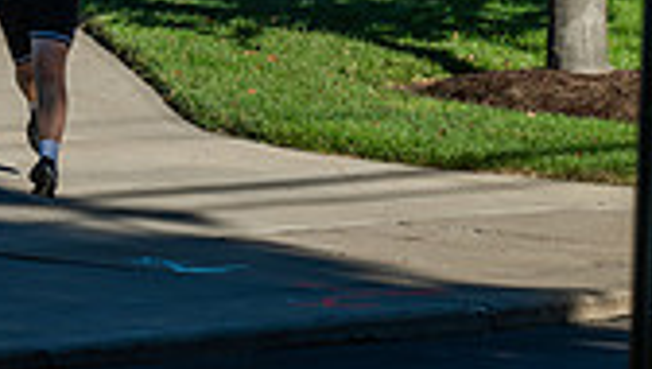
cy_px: -235
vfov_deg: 2.6
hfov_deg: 4.6
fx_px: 8119
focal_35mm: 469
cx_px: -419
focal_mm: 130
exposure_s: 1/500
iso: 50
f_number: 4.5
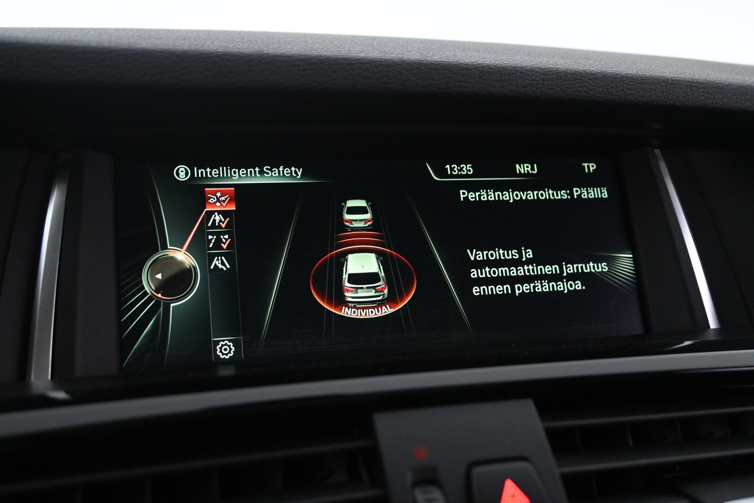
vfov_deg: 36.2
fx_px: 770
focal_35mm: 37
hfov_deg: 52.2
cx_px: 377
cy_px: 252
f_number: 4.2
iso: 3200
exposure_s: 1/40
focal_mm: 24.5
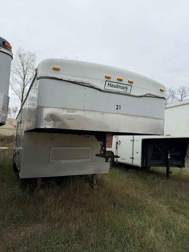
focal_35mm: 24
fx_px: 175
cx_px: 94
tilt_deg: +3.9
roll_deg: -2.9
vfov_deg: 71.6
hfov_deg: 56.8
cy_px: 126
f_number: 1.78
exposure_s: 1/2299
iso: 80
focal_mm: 6.76
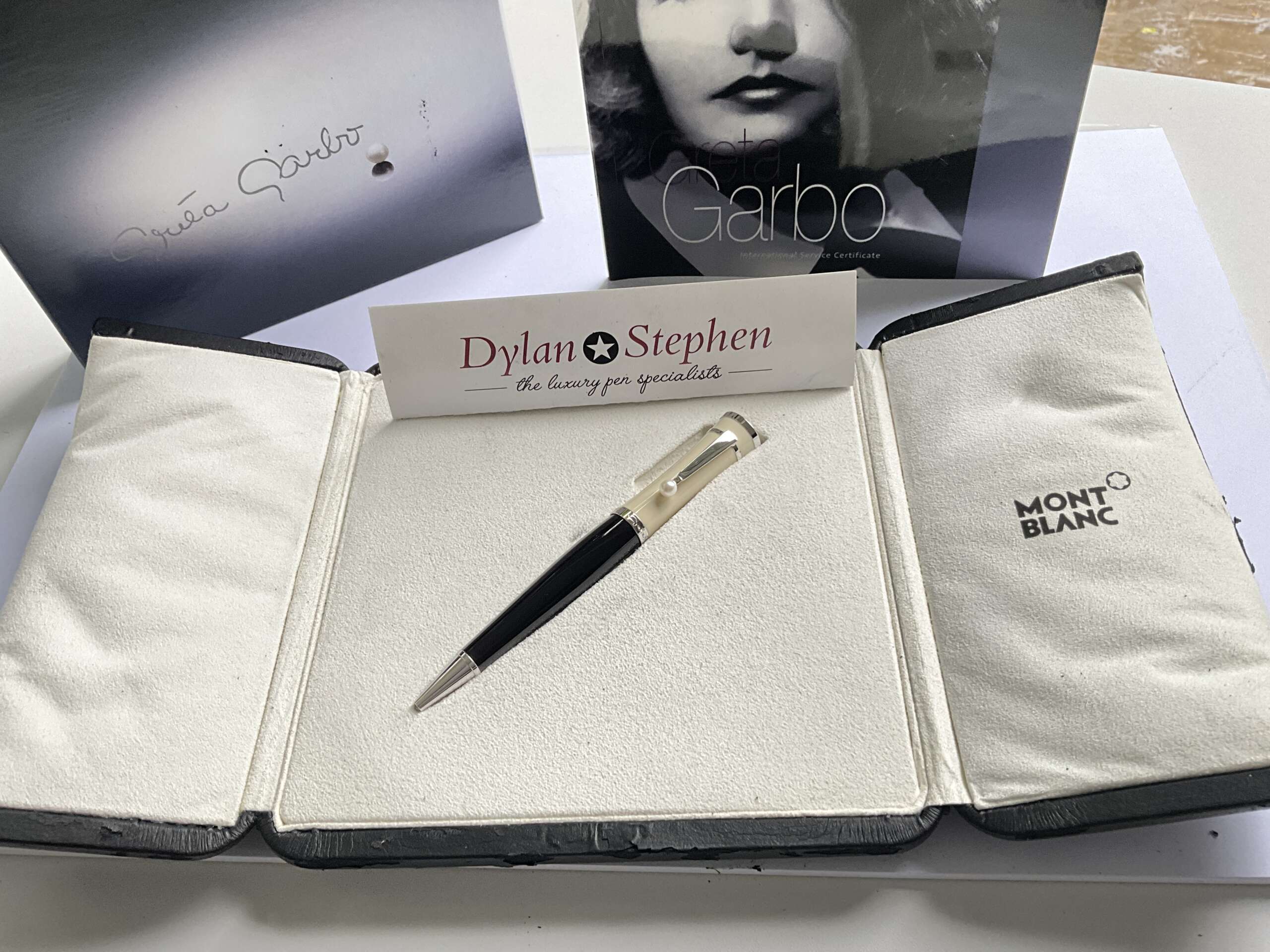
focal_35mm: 29
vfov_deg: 48.2
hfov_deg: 61.7
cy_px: 476
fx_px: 1064
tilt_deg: -52.5
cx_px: 635
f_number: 1.8
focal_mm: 3
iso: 64
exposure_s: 1/122
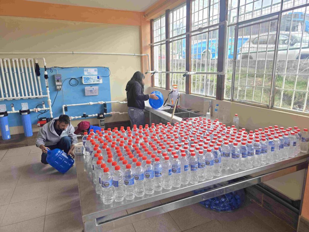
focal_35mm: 23
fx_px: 205
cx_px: 154
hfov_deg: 73.9
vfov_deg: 58.9
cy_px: 116
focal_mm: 6.3
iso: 50
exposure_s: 1/180
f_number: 1.7
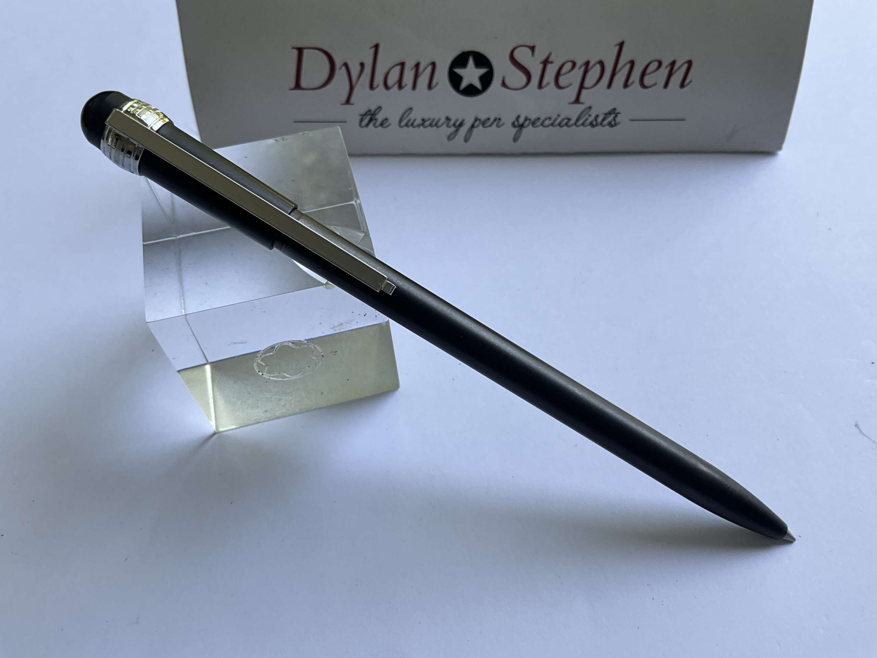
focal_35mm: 29
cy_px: 329
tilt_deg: -56.2
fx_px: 735
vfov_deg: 48.2
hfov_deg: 61.7
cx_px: 438
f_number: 1.8
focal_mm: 3
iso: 20
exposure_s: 1/122
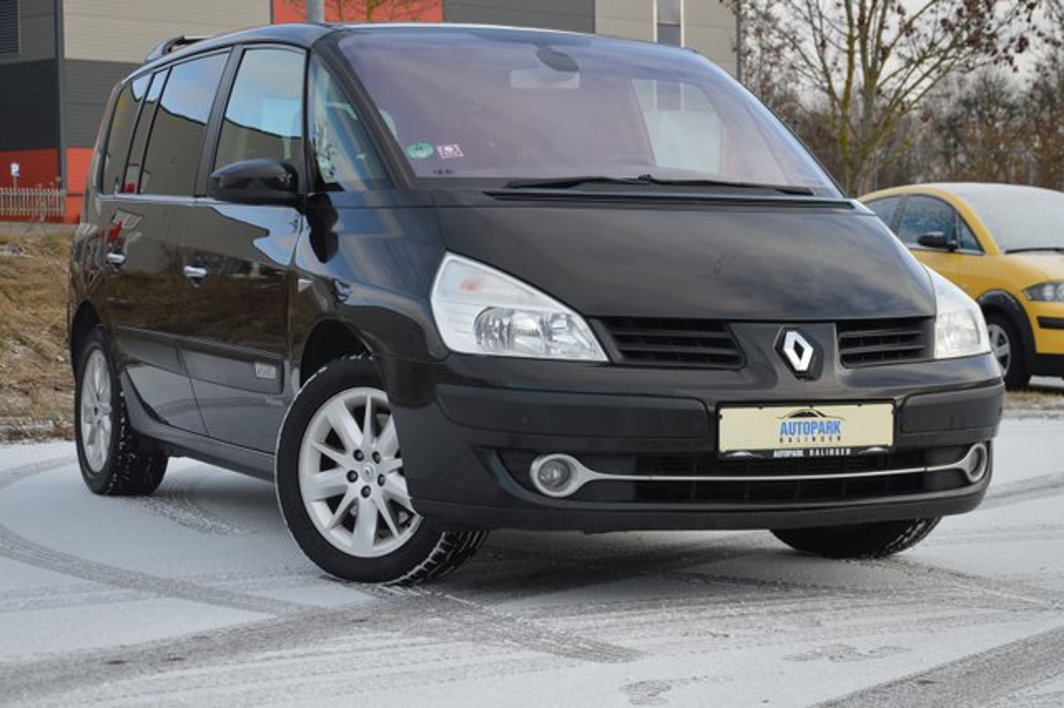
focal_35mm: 75
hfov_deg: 27.0
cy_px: 354
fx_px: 2215
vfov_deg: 18.2
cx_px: 532
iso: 100
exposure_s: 1/125
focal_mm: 50
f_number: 5.6
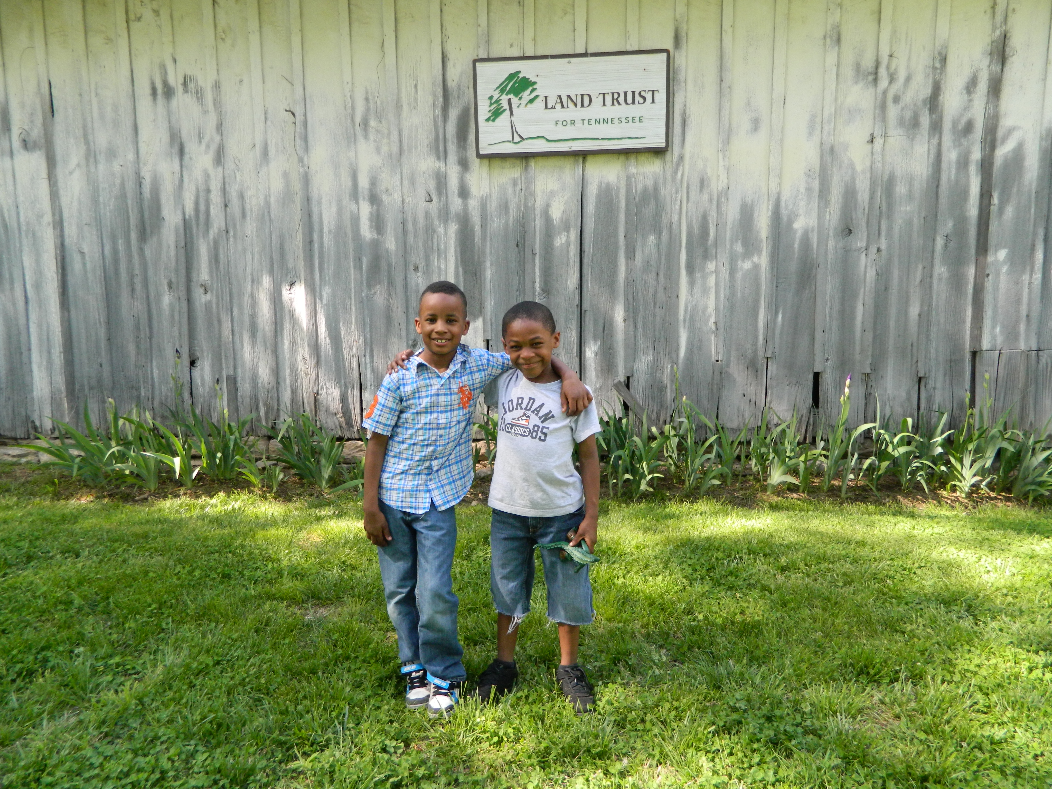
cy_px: 394
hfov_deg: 69.4
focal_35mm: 25
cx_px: 526
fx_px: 760
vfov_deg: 54.9
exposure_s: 1/250
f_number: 3.1
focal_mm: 4.5
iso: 200
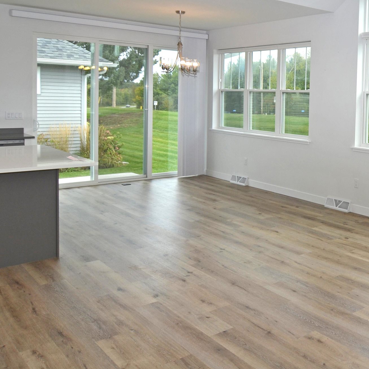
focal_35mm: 36
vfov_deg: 45.2
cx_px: 362
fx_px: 434
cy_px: 117
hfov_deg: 40.8
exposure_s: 1/160
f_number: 6.3
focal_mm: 12
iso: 100
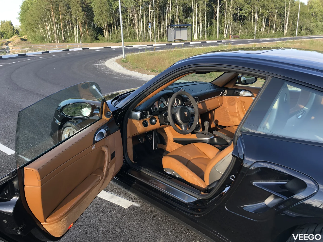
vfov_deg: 49.7
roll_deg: +2.5
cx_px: 162
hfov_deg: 63.4
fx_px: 261
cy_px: 121
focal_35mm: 28
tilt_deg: -18.5
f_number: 1.8
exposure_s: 1/120
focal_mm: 4
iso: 25
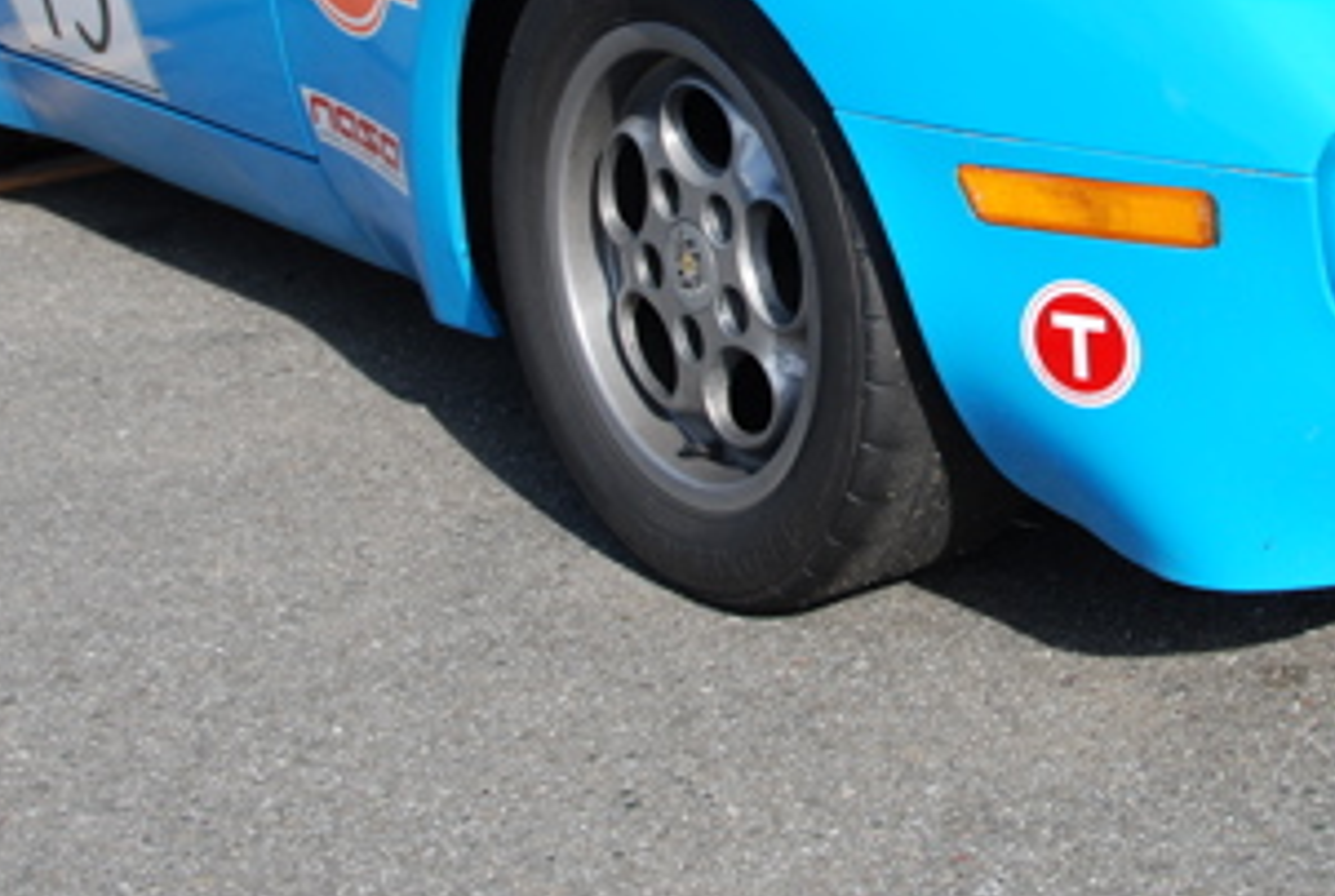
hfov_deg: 28.4
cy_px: 80
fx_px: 2601
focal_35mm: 70
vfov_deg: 19.2
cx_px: 991
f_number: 7.1
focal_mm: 22
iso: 100
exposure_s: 1/200
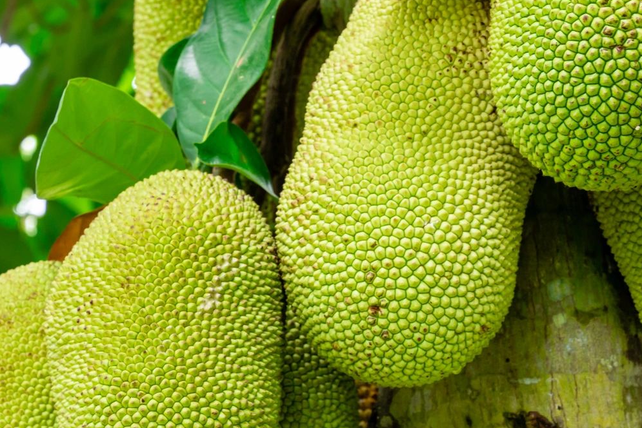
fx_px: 2658
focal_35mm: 149
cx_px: 402
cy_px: 146
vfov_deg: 9.2
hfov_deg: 13.8
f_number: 7.1
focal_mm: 57.9
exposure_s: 1/80
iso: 400
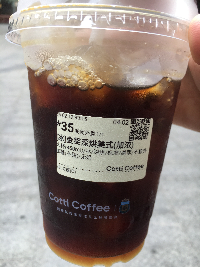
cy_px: 134
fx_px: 223
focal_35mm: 29
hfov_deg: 48.2
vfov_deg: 61.7
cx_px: 100
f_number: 2.2
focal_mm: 4.15
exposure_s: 1/128
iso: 25
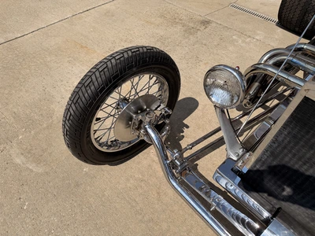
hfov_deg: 71.6
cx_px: 158
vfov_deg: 56.8
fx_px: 218
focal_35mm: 24
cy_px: 118
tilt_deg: -56.6
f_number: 1.78
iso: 80
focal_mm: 6.76
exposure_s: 1/8130
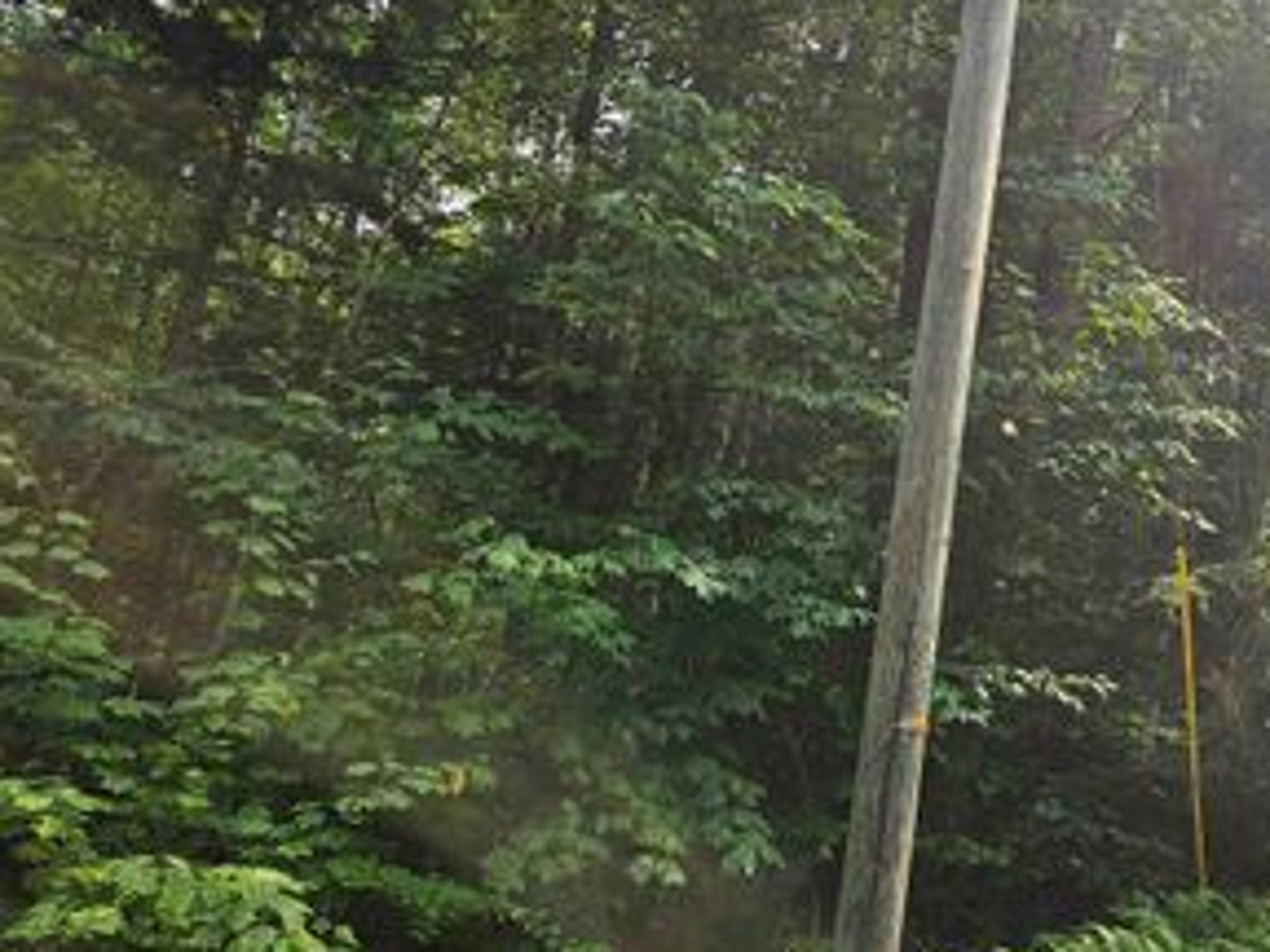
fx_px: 1468
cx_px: 1027
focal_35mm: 40
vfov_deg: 35.9
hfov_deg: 44.4
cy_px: 425
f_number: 1.8
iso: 25
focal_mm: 5.4
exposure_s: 1/382
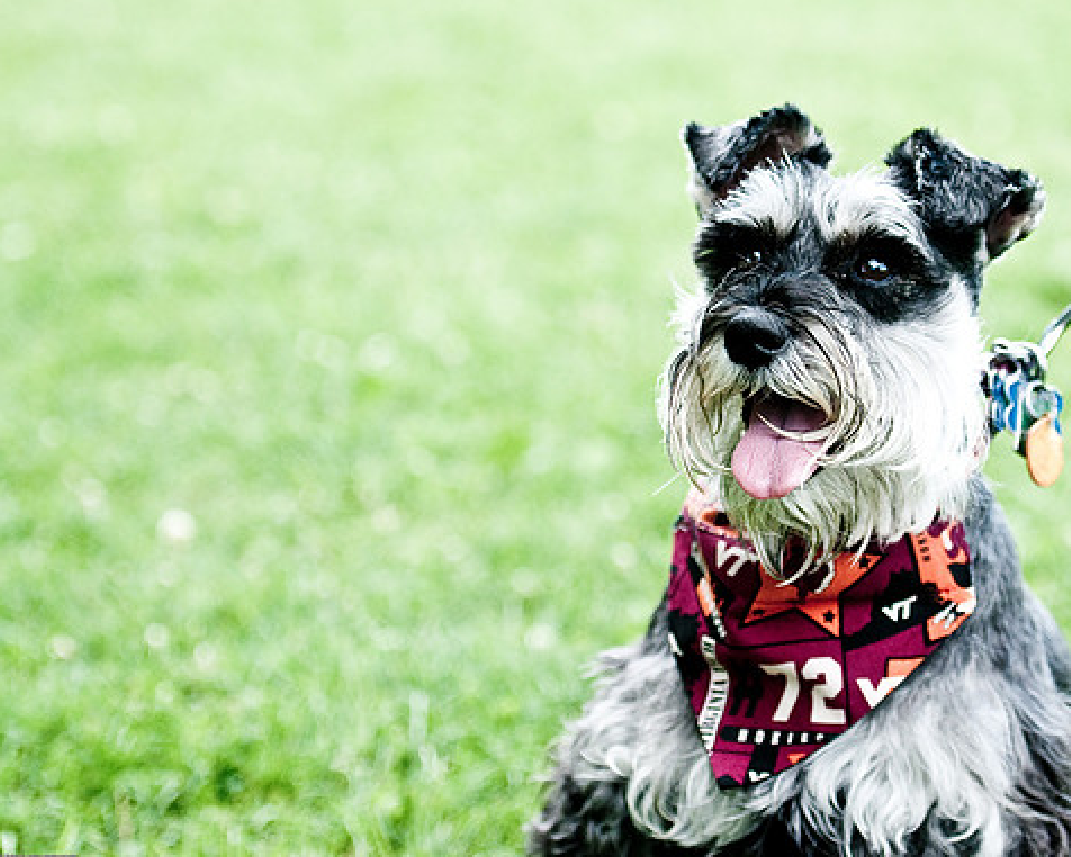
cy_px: 426
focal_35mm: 120
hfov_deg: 16.0
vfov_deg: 12.9
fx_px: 3804
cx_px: 628
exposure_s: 1/800
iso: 200
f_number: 2.8
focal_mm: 70
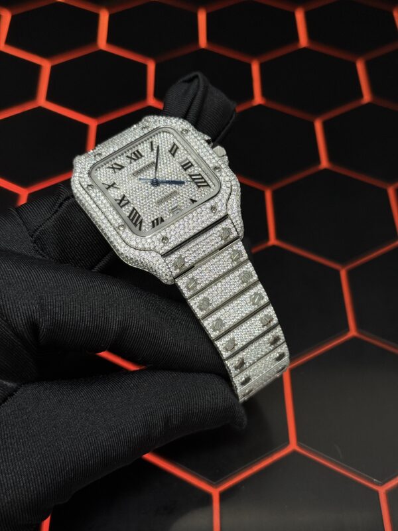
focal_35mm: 48
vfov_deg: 39.7
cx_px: 199
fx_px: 736
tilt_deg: -49.0
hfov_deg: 30.3
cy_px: 266
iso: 100
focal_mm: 6.76
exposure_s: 1/60
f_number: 1.78
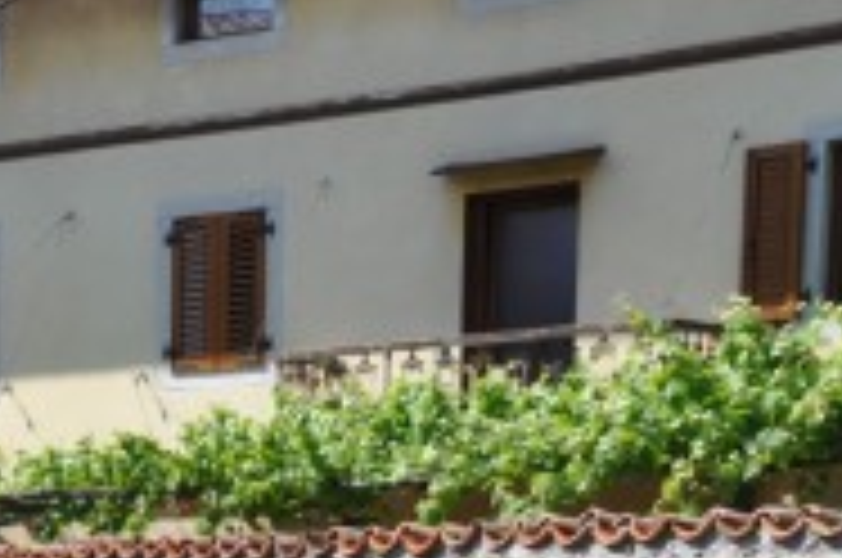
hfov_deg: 12.6
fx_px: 3292
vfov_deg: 9.2
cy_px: 1046
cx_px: -883
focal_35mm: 141
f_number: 9
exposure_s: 1/320
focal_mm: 22
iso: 200
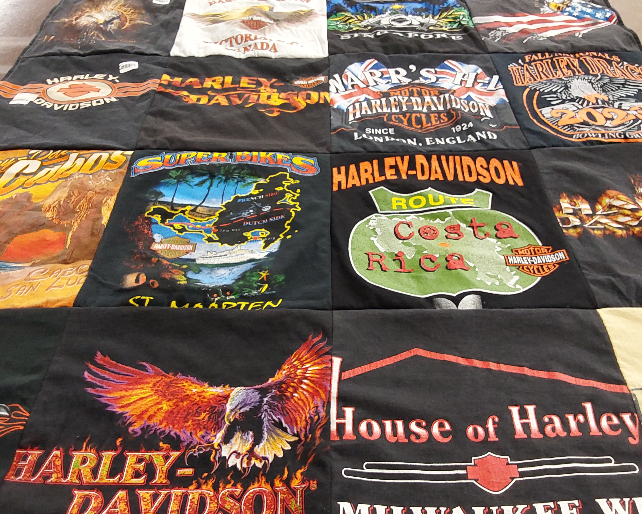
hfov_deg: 58.8
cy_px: 263
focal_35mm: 30
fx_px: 570
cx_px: 328
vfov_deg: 48.5
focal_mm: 2.91
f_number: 1.9
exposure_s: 1/60
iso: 250
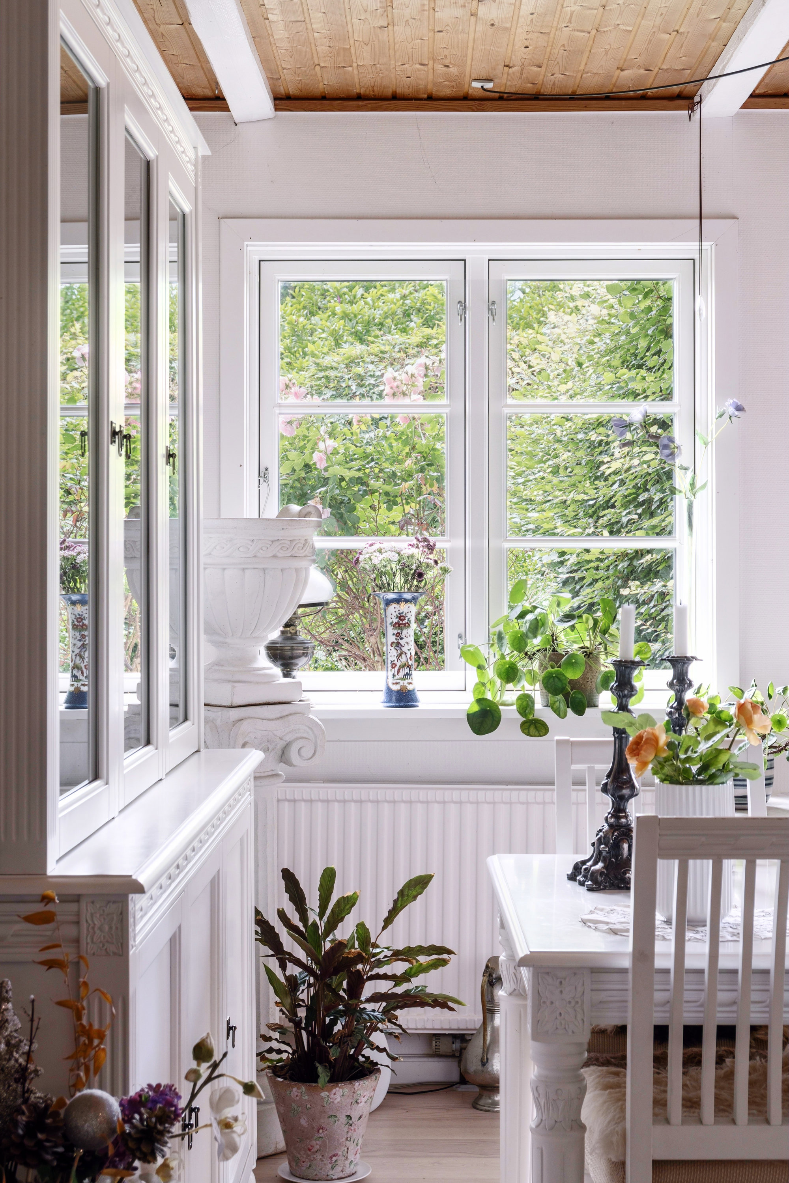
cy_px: 592
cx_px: 394
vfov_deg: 33.4
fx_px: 1972
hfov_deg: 22.6
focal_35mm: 60
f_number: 6.3
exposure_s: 1/60
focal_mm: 40
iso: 200
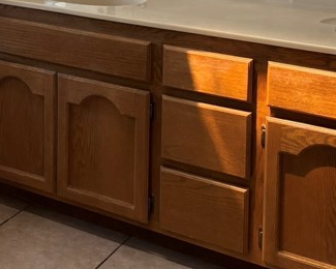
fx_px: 796
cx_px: -92
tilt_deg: -6.4
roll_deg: +0.5
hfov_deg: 21.7
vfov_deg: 18.0
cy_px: -77
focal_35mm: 80
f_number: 1.6
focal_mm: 5.96
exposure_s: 1/167
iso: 64
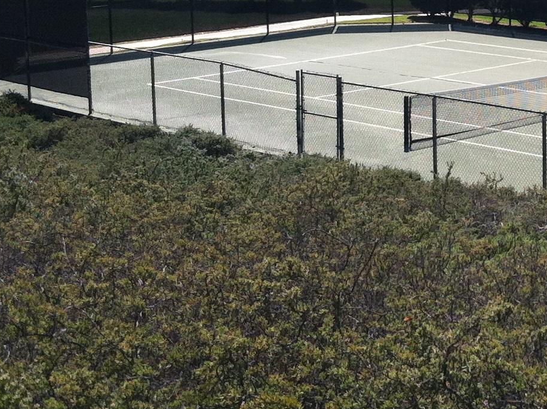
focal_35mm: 99
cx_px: 593
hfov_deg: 19.1
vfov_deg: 14.7
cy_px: 4
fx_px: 1562
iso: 80
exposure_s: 1/882
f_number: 2.8
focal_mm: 3.85
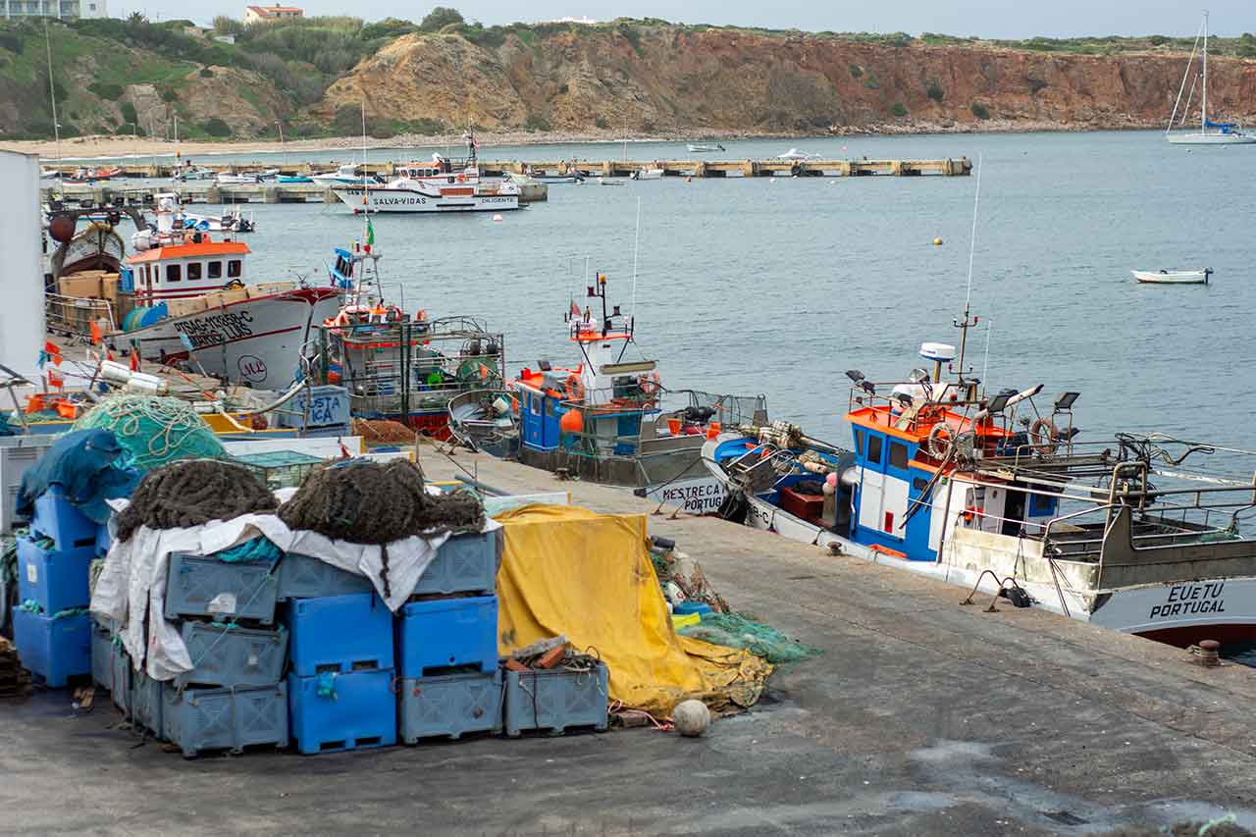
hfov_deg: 27.0
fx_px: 2616
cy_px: 418
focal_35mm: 75
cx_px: 628
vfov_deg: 18.2
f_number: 2.8
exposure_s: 1/2500
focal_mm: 50
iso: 400
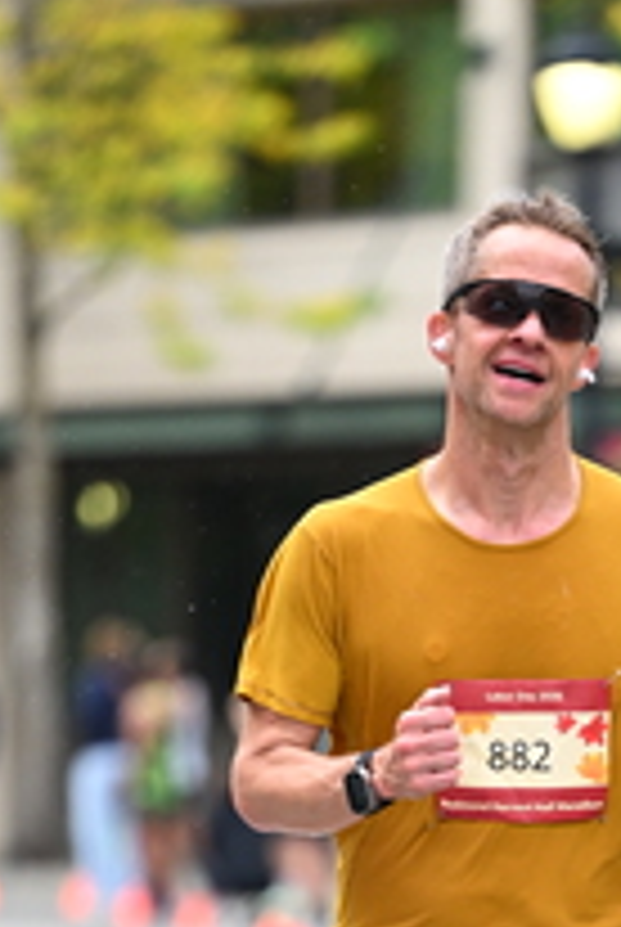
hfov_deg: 3.4
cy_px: 1012
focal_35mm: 400
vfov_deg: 5.1
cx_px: 578
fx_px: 10315
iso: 1250
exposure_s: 1/1600
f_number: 2.8
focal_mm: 150
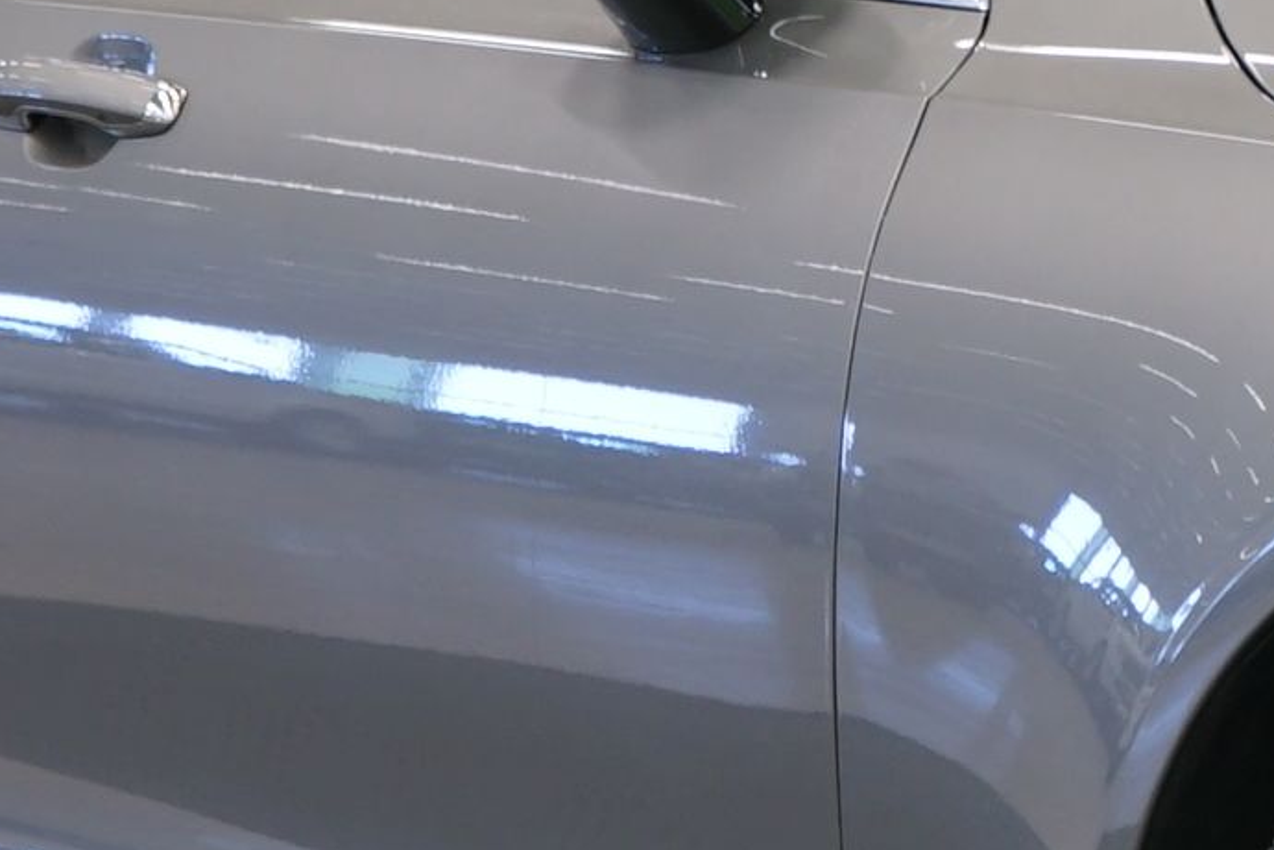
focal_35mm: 291
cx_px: 1773
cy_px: 237
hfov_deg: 7.0
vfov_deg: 4.7
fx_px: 10297
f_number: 4.5
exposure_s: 1/8
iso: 400
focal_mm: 51
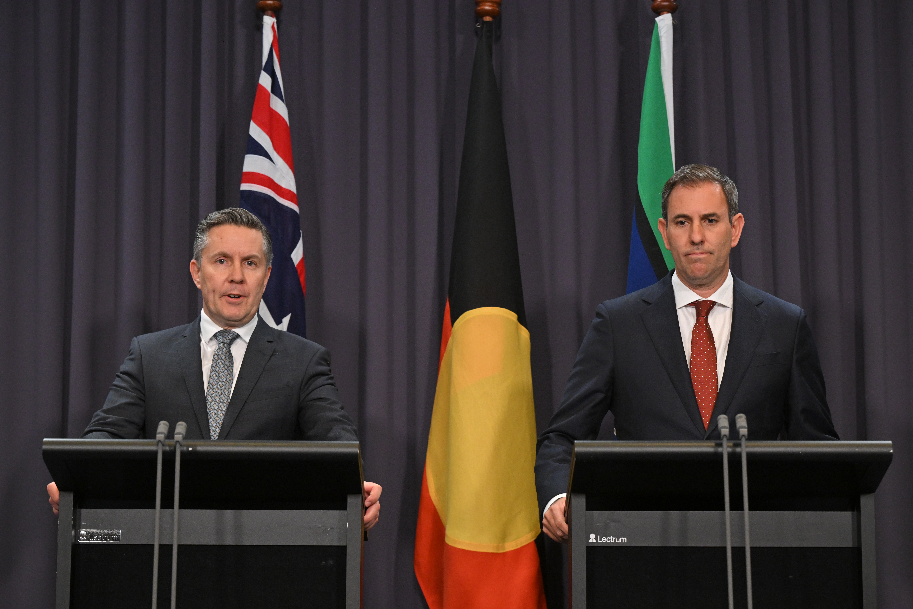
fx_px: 1953
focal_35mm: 77
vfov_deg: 17.7
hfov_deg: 26.3
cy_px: 304
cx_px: 456
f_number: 4
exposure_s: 1/320
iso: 2500
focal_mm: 77
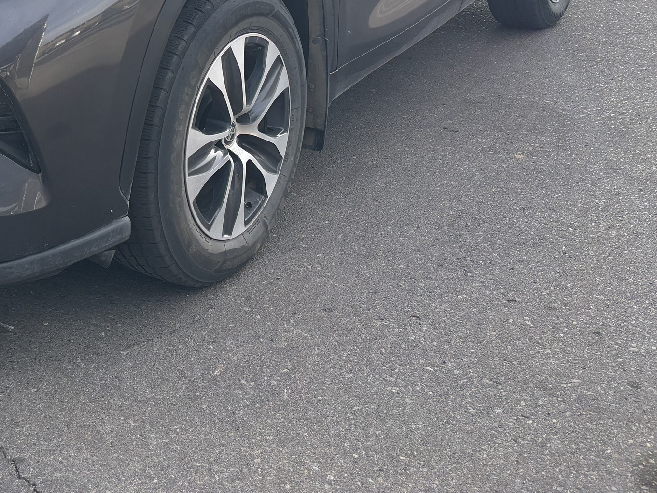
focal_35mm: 55
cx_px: 57
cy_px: -5
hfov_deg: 33.0
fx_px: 1044
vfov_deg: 25.2
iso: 50
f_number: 1.6
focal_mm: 5.96
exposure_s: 1/851
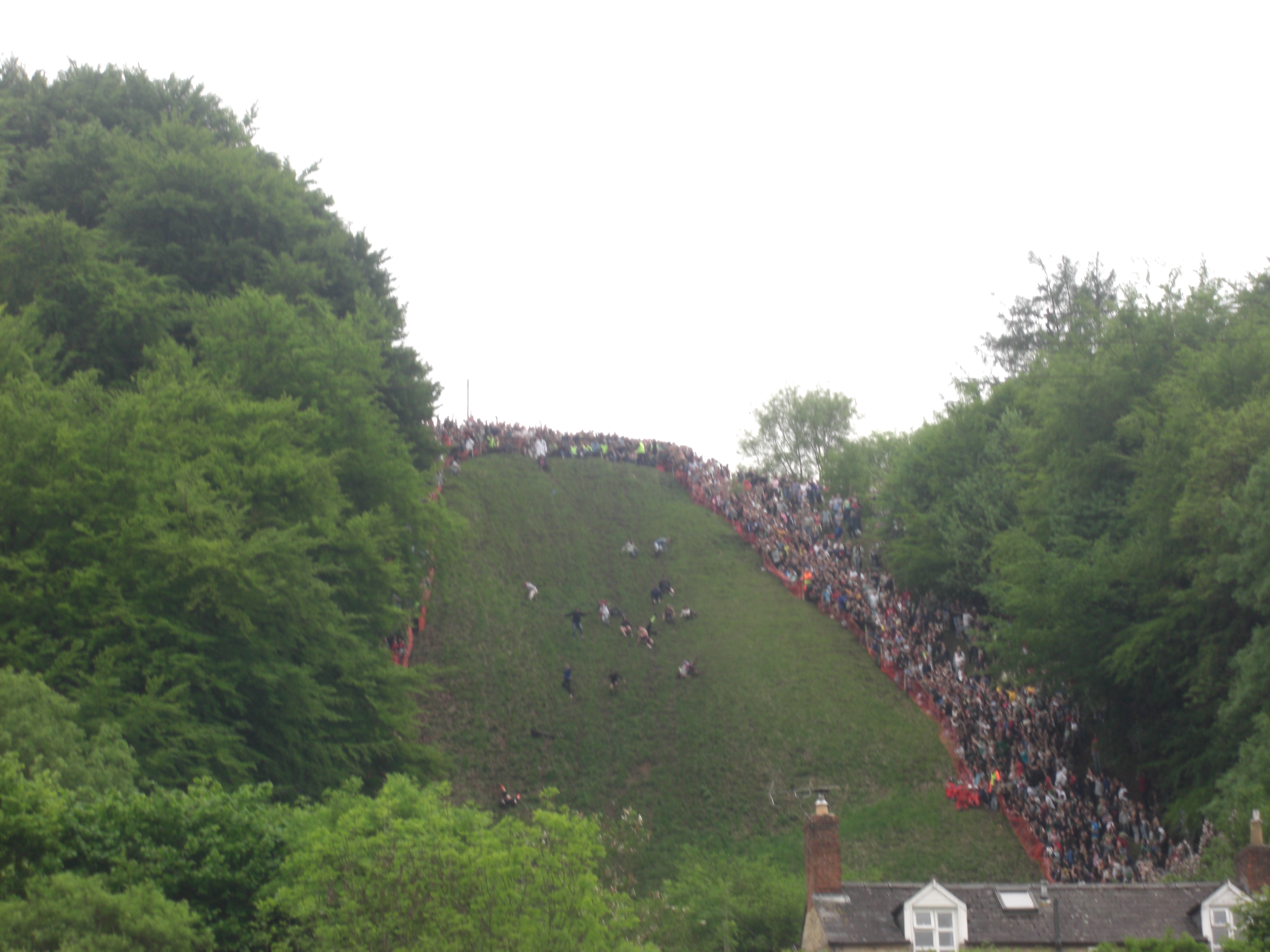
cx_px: 635
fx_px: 4182
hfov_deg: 17.3
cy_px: 476
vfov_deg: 13.0
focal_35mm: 114
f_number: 5.1
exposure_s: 1/160
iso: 100
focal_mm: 23.7
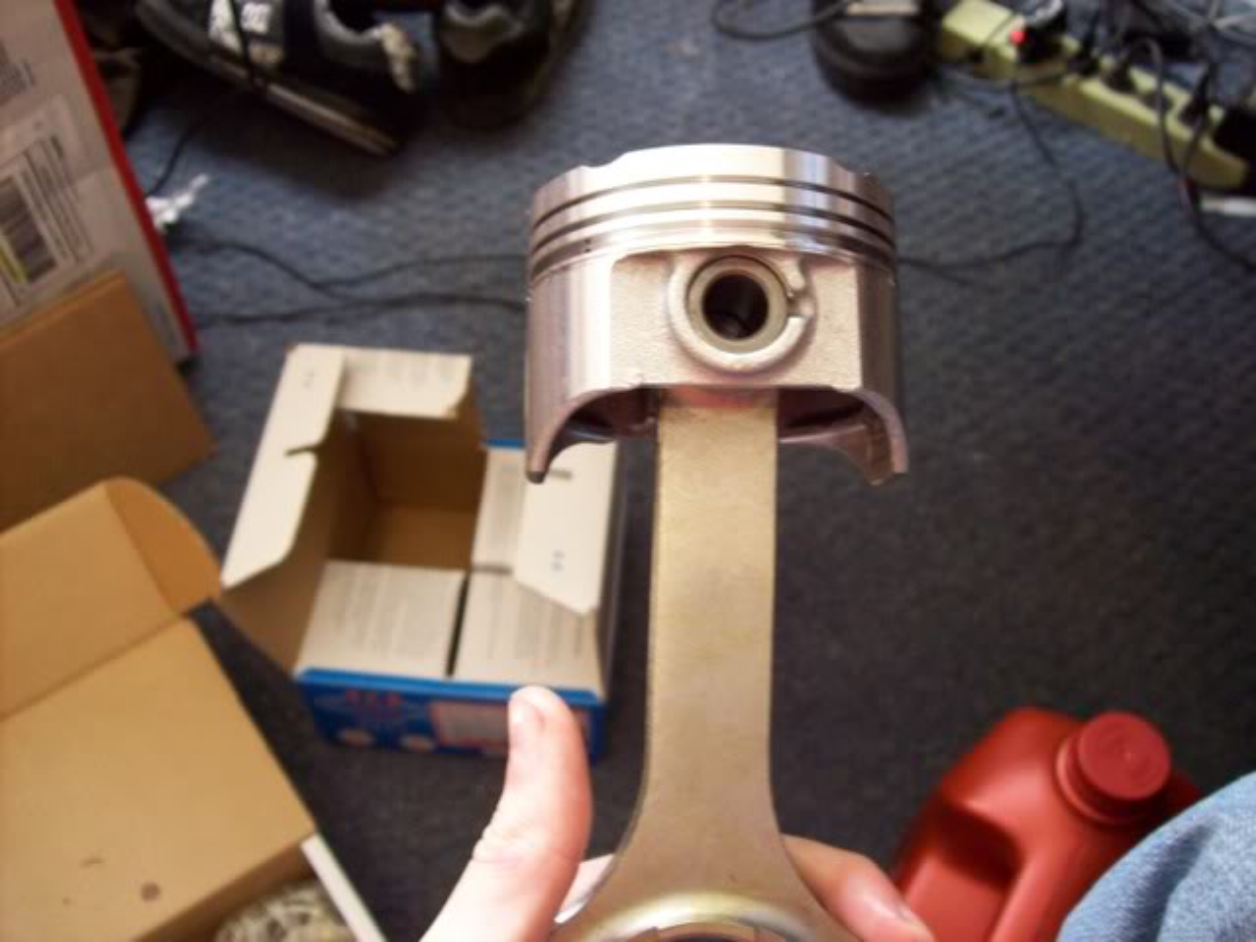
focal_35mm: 36
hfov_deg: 51.4
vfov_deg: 39.7
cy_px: 471
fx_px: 1306
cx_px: 628
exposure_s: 1/12.3
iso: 160
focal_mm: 6
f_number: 2.7
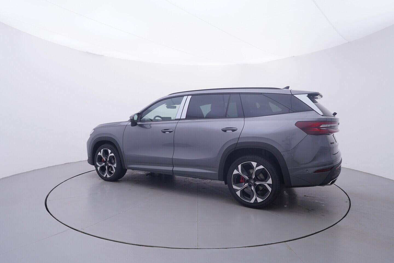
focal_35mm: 22
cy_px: 132
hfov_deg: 77.3
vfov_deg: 56.2
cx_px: 197
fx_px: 246
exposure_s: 1/80
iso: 200
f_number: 5
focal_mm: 15
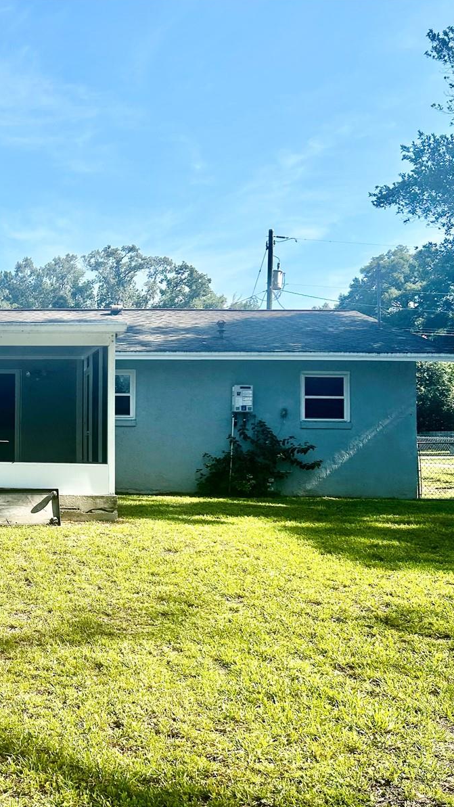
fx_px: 813
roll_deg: +0.2
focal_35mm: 38
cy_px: 402
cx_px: -34
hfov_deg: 28.6
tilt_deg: +2.8
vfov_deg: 52.8
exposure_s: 1/2353
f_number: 1.5
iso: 50
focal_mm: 5.7
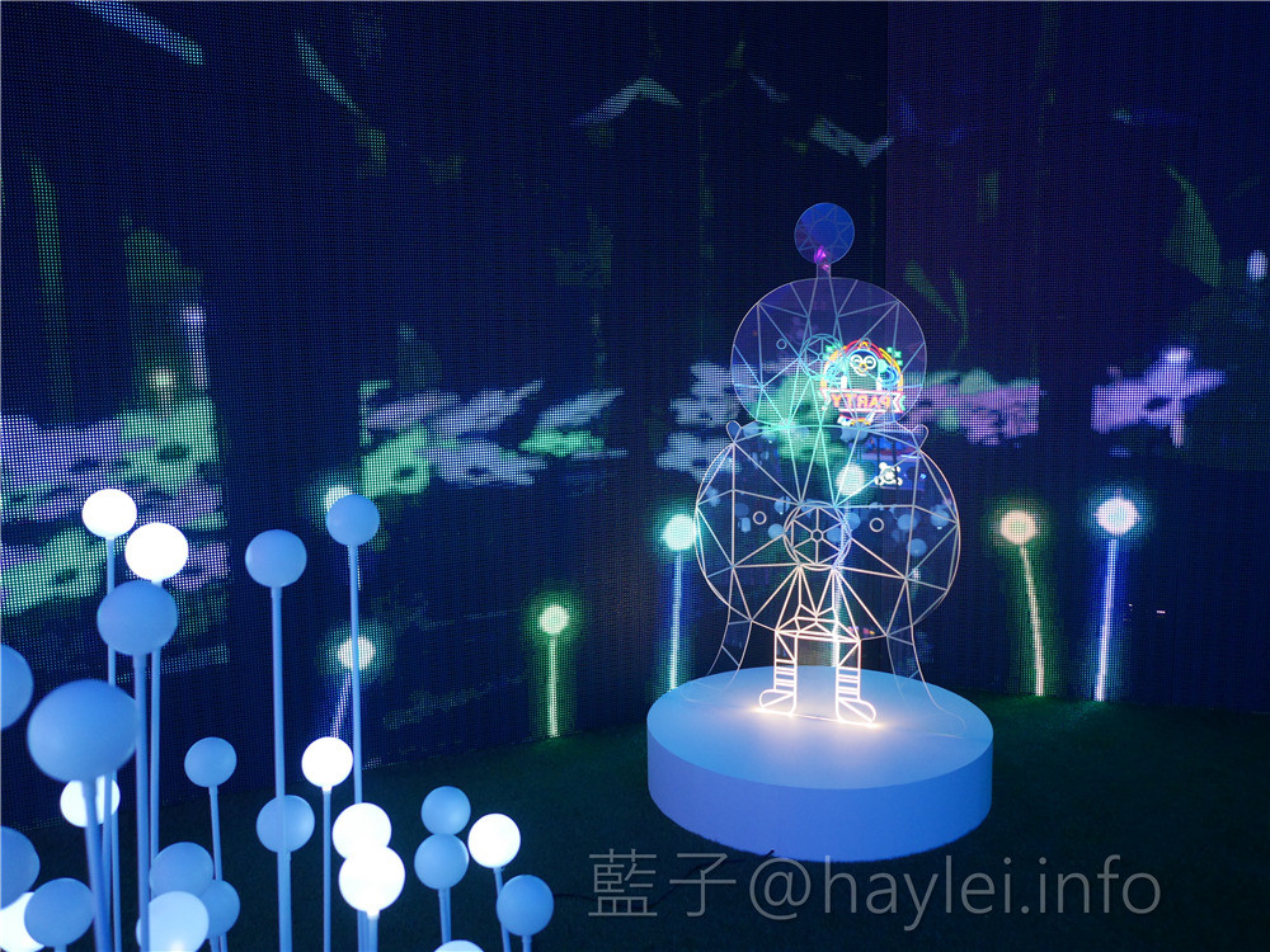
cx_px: 635
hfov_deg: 60.0
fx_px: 1101
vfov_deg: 46.8
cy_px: 476
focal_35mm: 30
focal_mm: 15
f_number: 1.7
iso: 800
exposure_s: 1/60
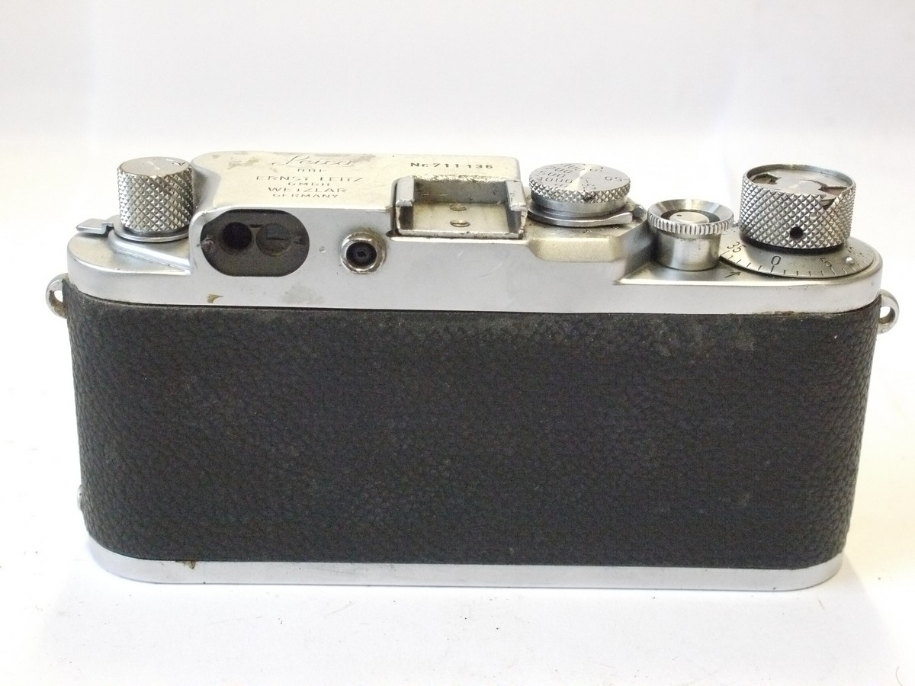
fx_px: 1586
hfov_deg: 32.2
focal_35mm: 60
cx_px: 458
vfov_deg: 24.4
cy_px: 343
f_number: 8
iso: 3200
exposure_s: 1/100
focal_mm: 30
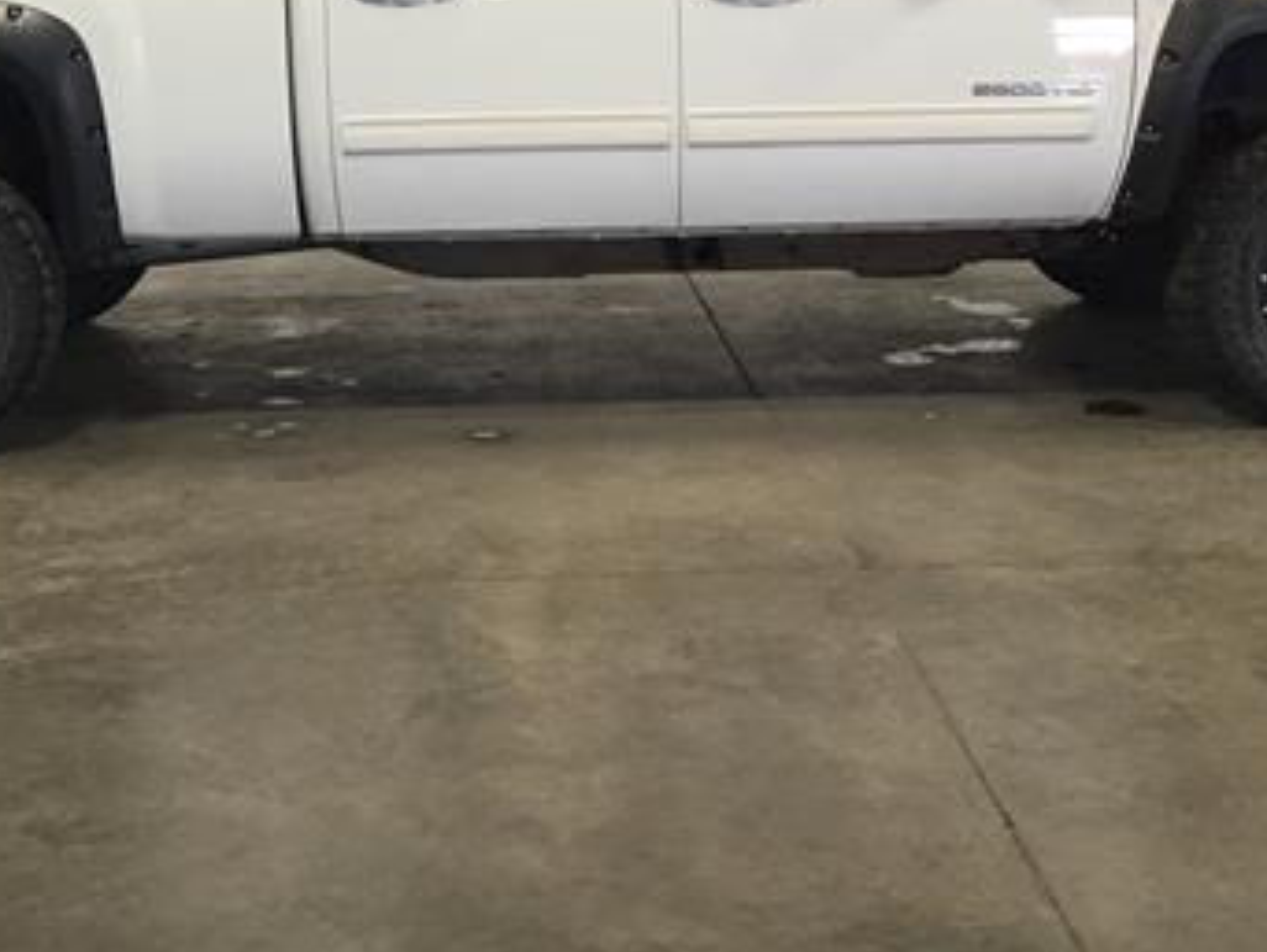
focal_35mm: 58
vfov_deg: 24.8
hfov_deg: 33.2
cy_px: 185
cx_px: 541
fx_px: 2124
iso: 50
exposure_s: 1/30
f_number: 2.4
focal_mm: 3.3
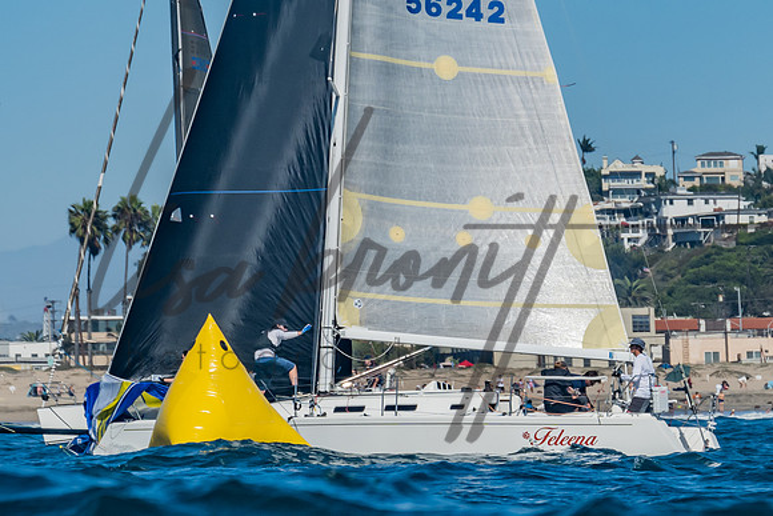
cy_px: 208
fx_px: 7068
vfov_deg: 4.2
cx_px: 377
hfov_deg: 6.3
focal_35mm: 329
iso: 160
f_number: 6.3
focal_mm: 120
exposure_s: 1/1000
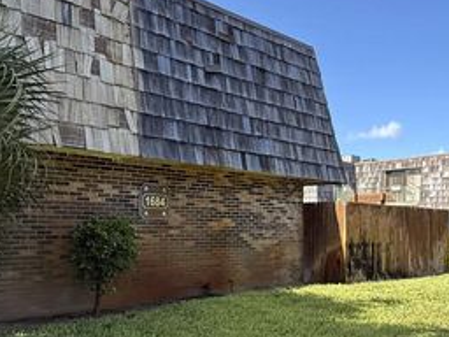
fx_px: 454
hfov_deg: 52.6
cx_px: 242
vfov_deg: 40.6
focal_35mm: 35
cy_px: 198
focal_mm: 2.22
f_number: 2.2
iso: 64
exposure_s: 1/694
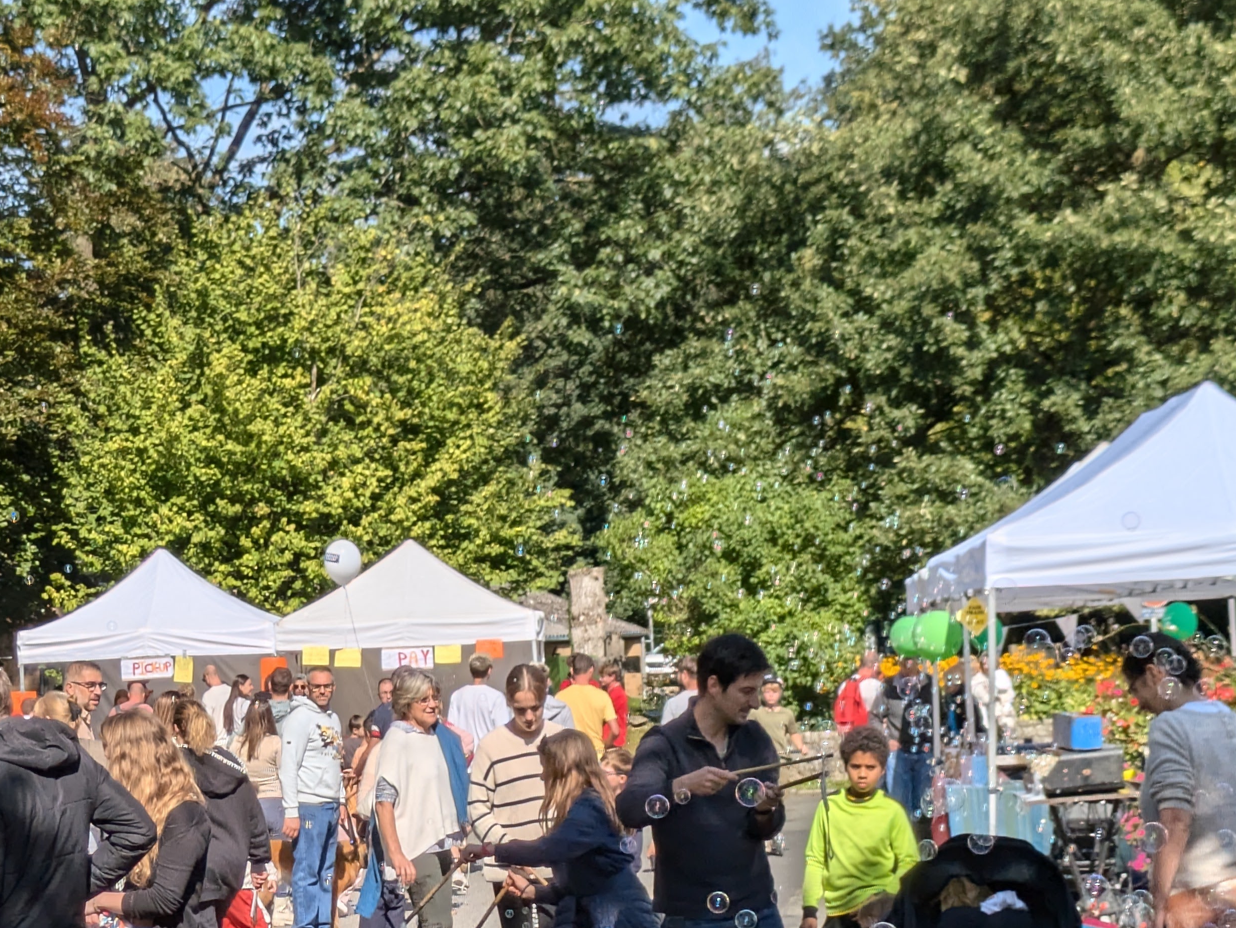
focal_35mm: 96
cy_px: 812
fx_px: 3429
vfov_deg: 15.3
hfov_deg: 20.4
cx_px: 469
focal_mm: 5.43
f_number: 1.89
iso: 41
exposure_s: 1/3049
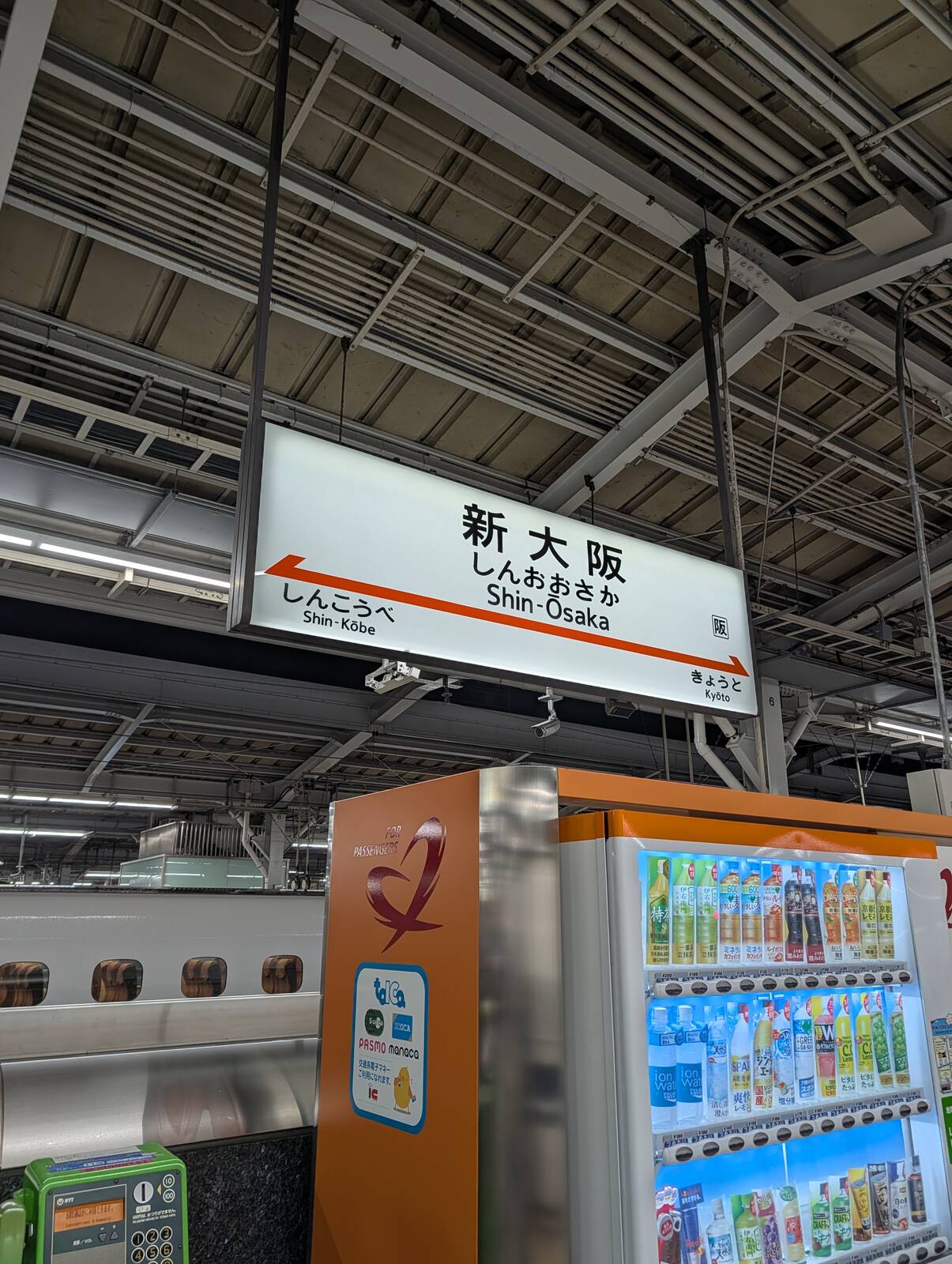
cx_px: 476
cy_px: 632
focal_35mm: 24
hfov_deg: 56.9
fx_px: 878
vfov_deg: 71.5
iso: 37
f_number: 1.68
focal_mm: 6.9
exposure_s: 1/120
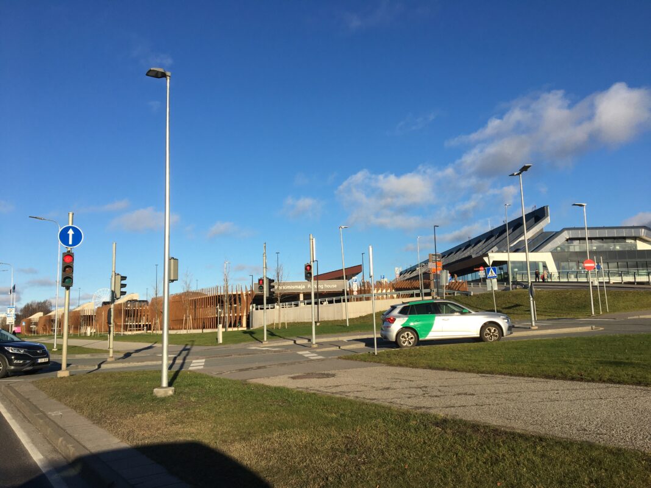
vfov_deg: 48.2
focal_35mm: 29
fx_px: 545
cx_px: 326
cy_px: 244
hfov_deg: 61.7
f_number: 2.2
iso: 25
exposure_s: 1/1923
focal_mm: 4.15
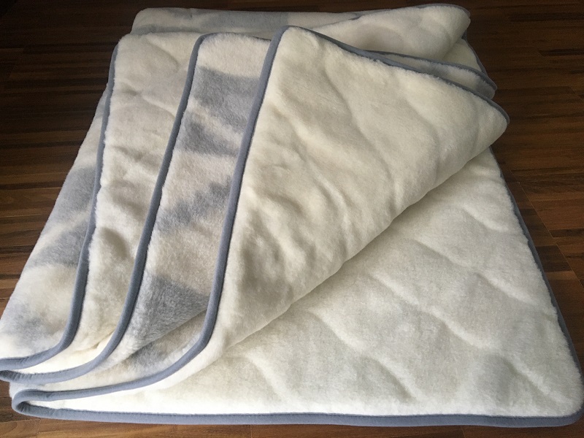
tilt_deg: -47.1
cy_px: 219
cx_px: 292
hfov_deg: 61.7
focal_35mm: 29
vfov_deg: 48.2
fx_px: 489
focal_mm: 4.15
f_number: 2.2
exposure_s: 1/33
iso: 160
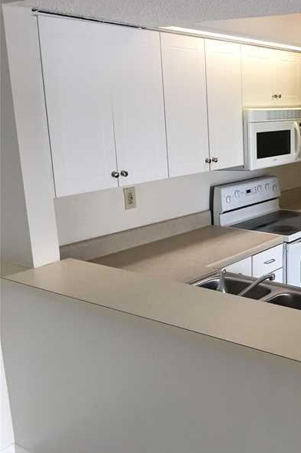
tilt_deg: -12.1
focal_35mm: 41
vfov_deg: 47.4
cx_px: 306
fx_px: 515
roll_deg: -0.4
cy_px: 227
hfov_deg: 30.2
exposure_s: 1/30
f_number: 2.2
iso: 40
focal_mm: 4.15
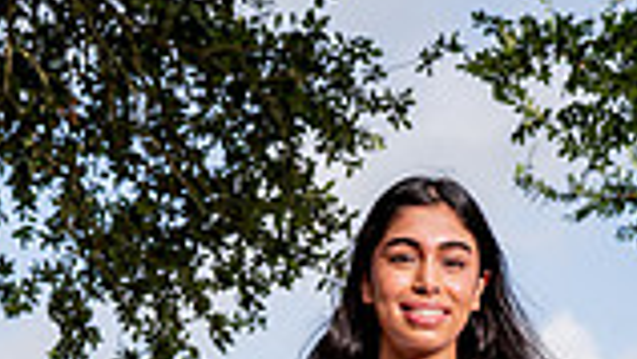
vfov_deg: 8.4
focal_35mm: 134
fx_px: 2264
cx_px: 254
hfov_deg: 16.0
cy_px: 819
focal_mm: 45
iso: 100
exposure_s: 1/640
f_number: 5.6
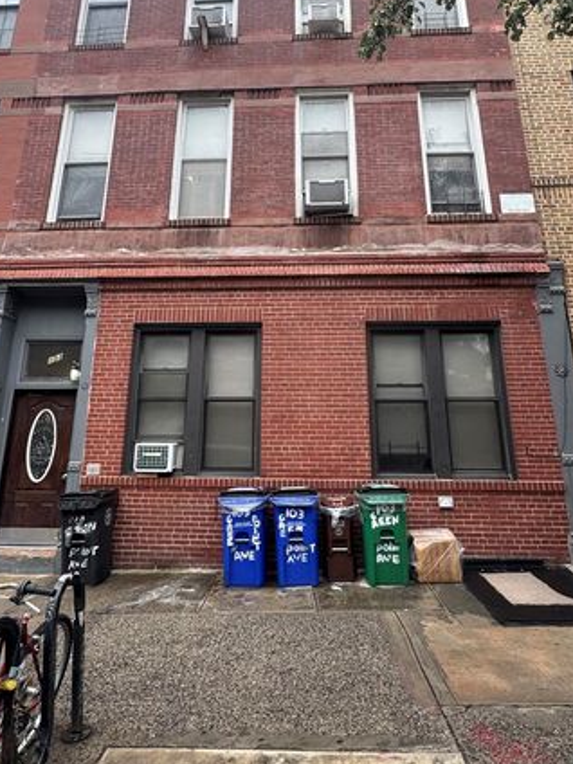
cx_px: 279
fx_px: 486
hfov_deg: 61.1
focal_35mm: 22
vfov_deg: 75.7
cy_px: 313
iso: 50
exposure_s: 1/99
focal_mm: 2.22
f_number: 2.2
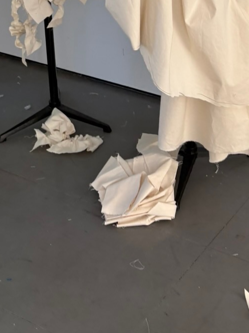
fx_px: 768
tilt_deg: -13.1
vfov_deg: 22.0
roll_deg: +2.9
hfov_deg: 18.3
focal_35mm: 80
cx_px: 182
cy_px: -98
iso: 50
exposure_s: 1/122
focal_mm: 5.96
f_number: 1.6
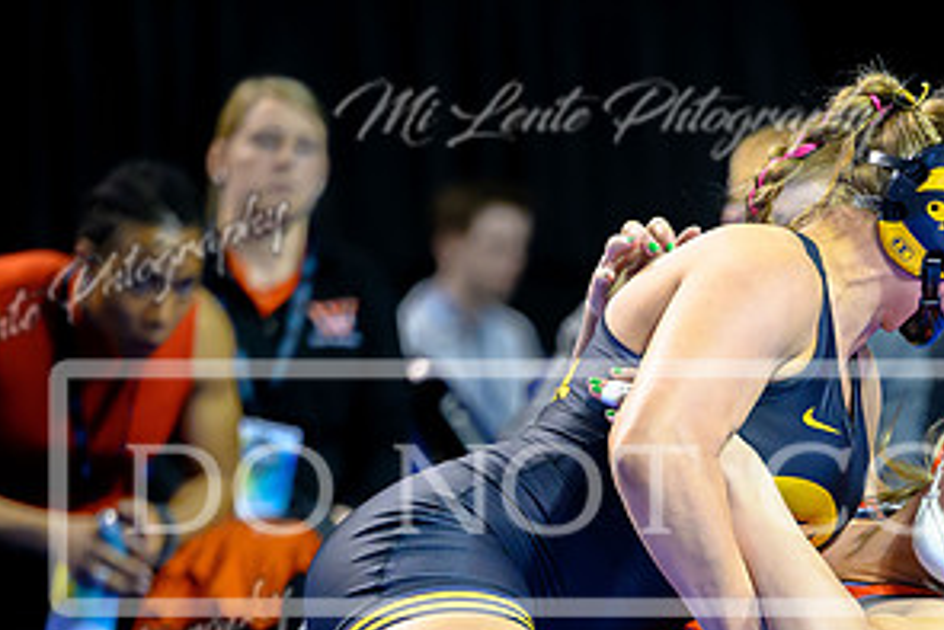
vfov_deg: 2.7
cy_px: 549
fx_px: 13169
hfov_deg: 4.1
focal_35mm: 502
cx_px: 689
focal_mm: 200
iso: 3200
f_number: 2.8
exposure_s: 1/800
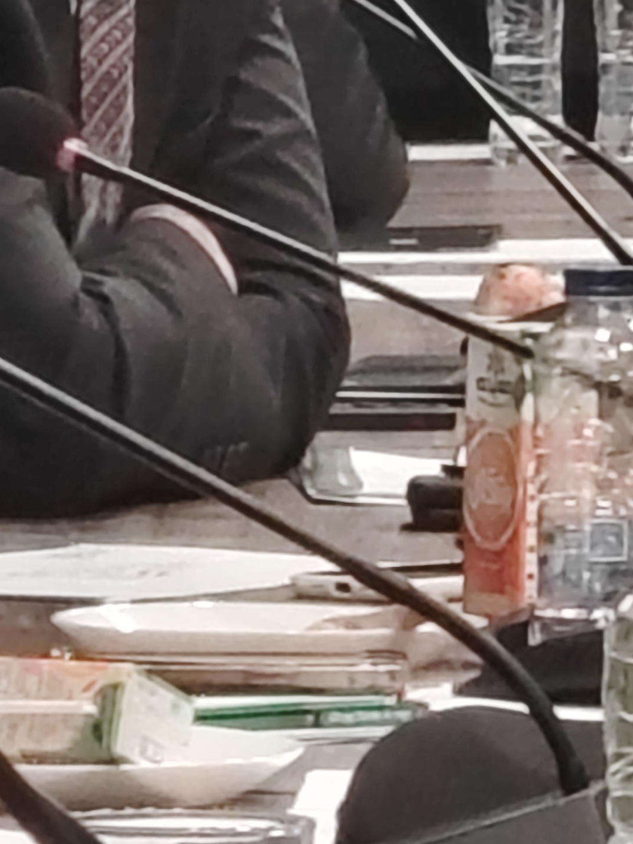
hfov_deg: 2.3
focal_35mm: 640
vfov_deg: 3.1
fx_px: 15609
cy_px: 227
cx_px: 295
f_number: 1.75
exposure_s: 1/33.3
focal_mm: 5.25
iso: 403
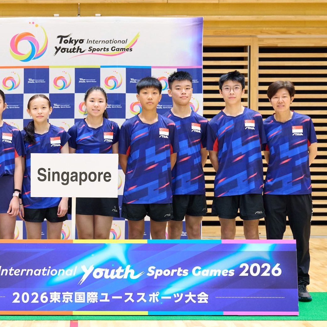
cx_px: 81
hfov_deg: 29.6
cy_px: 165
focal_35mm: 57
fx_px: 609
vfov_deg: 30.0
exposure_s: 1/125
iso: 800
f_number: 4
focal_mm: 44
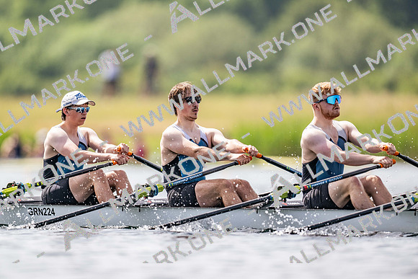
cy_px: 140
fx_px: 6968
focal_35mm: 600
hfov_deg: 3.4
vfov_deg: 2.3
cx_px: 209
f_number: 4
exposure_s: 1/2500
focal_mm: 600
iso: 220
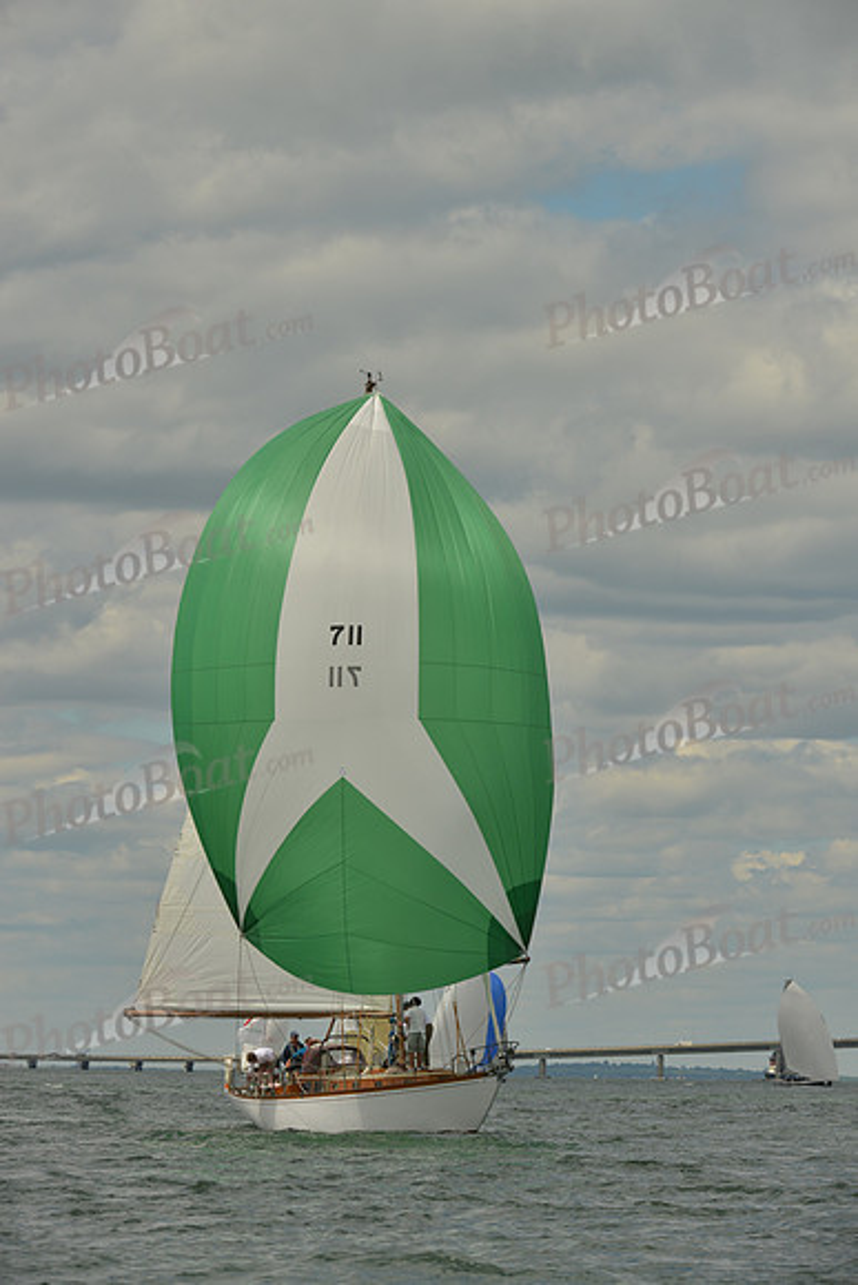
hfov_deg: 6.9
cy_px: 642
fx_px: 7145
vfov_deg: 10.3
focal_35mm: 200
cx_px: 429
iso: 200
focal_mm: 200
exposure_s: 1/800
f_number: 9
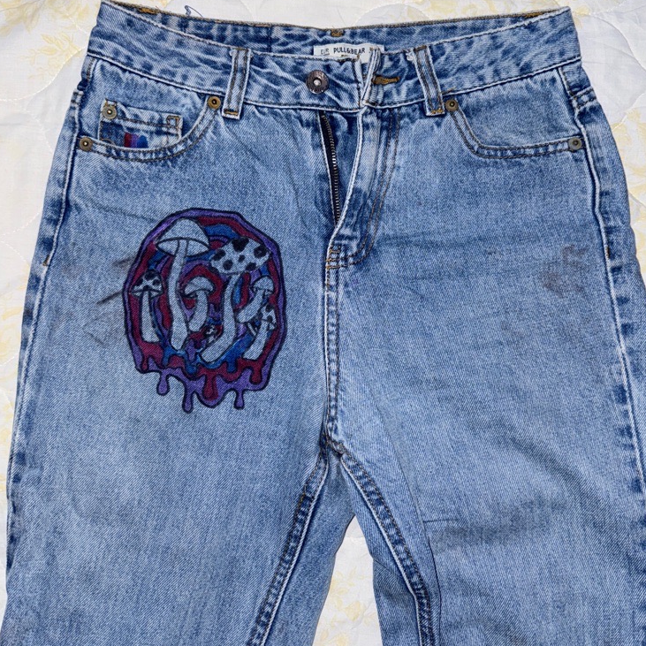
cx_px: 323
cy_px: 287
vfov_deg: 55.5
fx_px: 612
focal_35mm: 29
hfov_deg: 55.6
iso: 64
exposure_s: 1/46
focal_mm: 6.76
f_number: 1.78
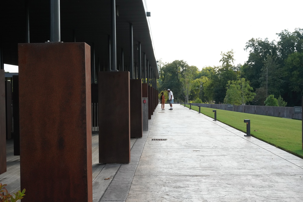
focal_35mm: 48
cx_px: 152
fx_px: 404
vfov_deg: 28.1
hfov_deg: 41.1
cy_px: 101
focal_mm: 48
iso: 3200
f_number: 22
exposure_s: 1/100
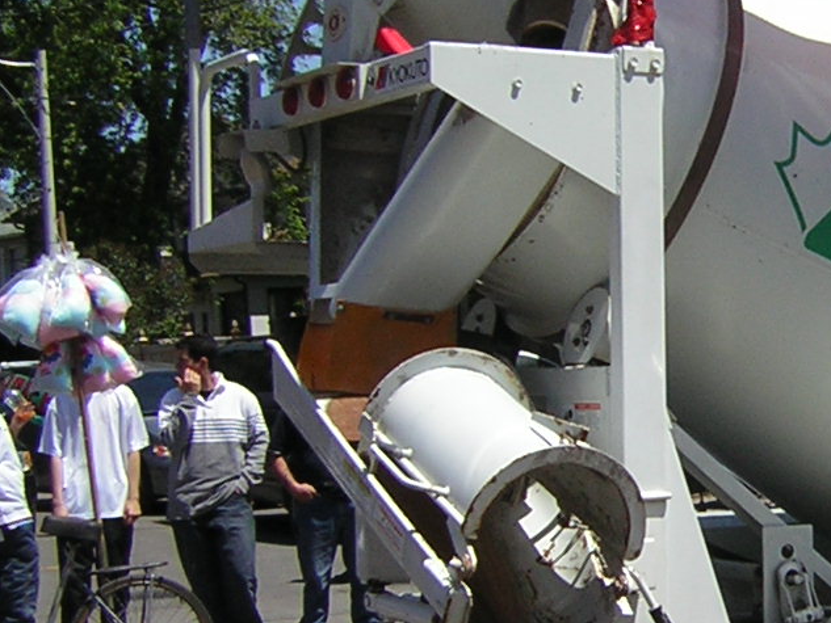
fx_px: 2185
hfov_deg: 20.3
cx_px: 965
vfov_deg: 16.2
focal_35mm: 91
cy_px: 352
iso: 50
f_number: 5.2
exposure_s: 1/450
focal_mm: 4.7
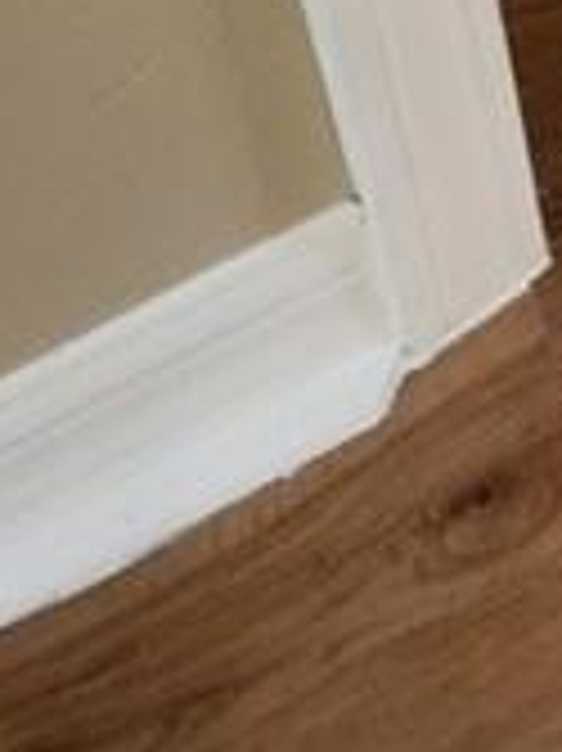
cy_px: -1864
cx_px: 1142
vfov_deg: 8.6
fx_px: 3576
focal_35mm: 165
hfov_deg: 8.5
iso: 640
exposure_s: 1/60
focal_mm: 6.4
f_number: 1.8
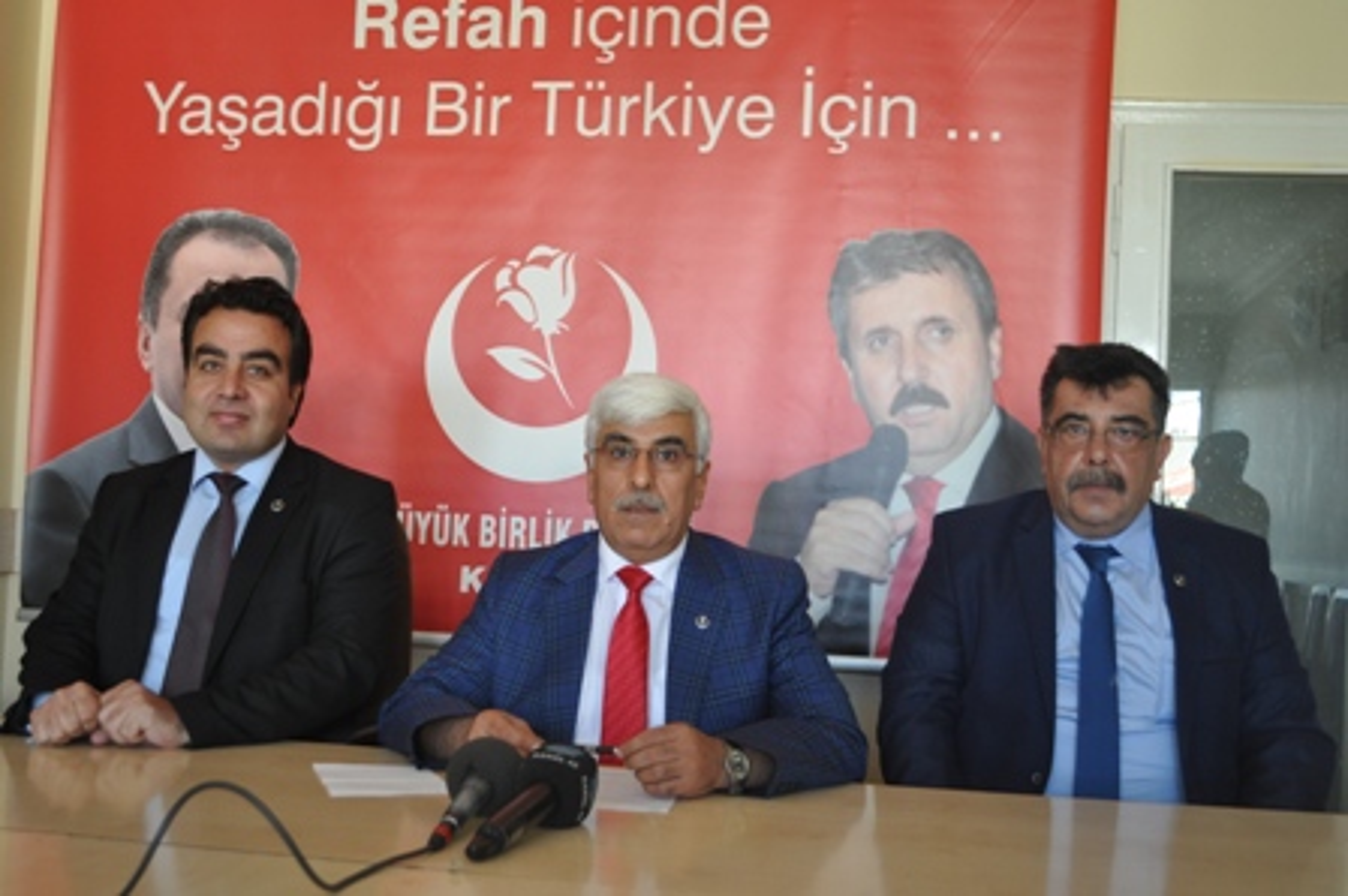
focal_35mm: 39
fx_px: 1459
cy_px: 448
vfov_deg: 34.2
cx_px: 674
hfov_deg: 49.6
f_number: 4.2
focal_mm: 26
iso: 800
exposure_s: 1/60
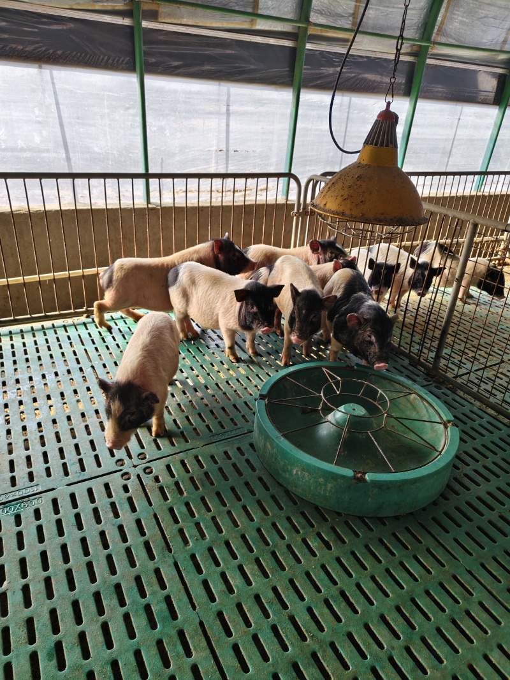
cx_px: 255
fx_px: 452
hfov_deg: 58.9
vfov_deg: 73.9
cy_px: 340
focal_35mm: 23
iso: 71
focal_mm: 5.56
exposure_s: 1/163
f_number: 1.88
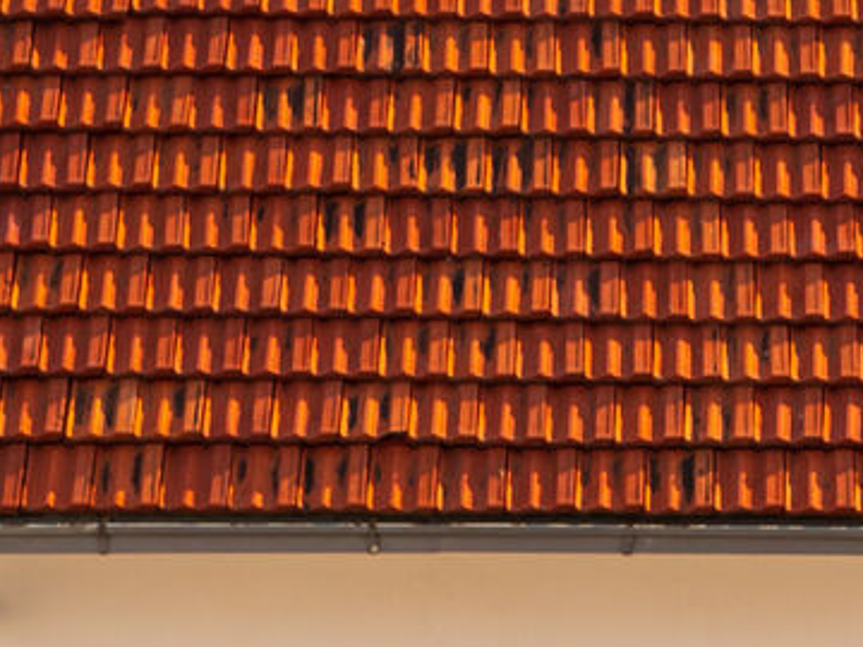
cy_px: 718
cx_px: -710
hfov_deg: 4.5
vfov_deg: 3.4
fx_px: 10820
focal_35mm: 434
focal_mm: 58
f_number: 8
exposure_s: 1/100
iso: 100
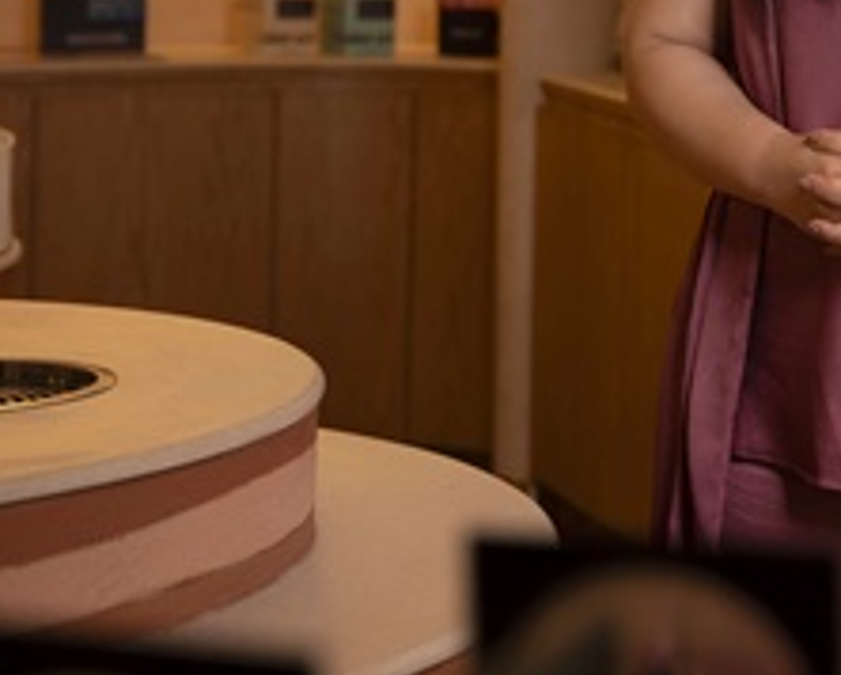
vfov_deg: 12.1
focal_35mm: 124
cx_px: 1065
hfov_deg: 14.8
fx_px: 3097
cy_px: -155
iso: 50
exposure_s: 1/80
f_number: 2.8
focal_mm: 37.4
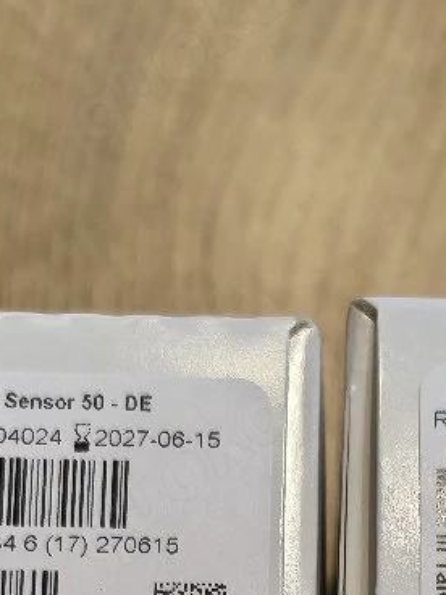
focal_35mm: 87
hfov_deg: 16.9
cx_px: 346
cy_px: 919
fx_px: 1495
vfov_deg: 19.3
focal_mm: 5.56
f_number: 1.8
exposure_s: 1/100
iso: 382
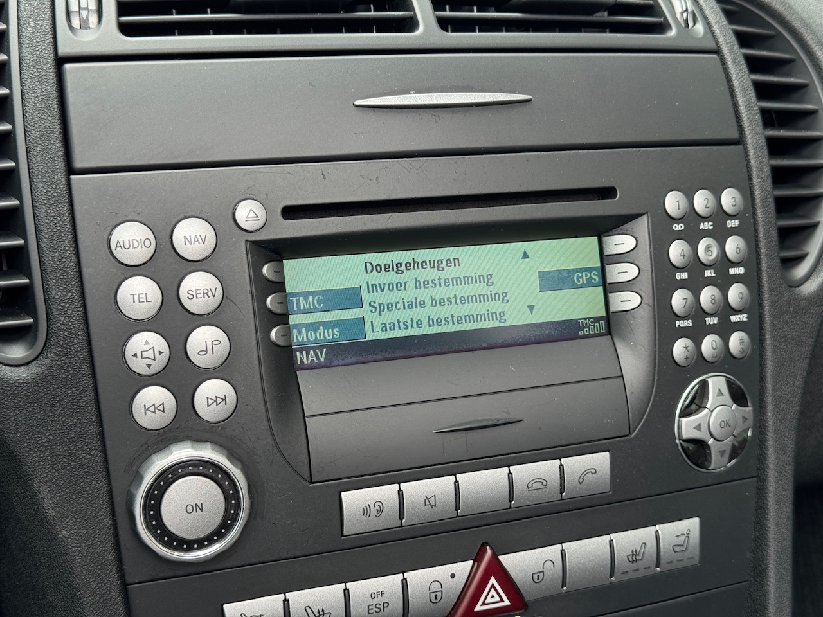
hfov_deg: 39.7
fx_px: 1141
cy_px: 308
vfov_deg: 30.3
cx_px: 412
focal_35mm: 48
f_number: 1.78
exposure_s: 1/136
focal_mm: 6.76
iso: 50
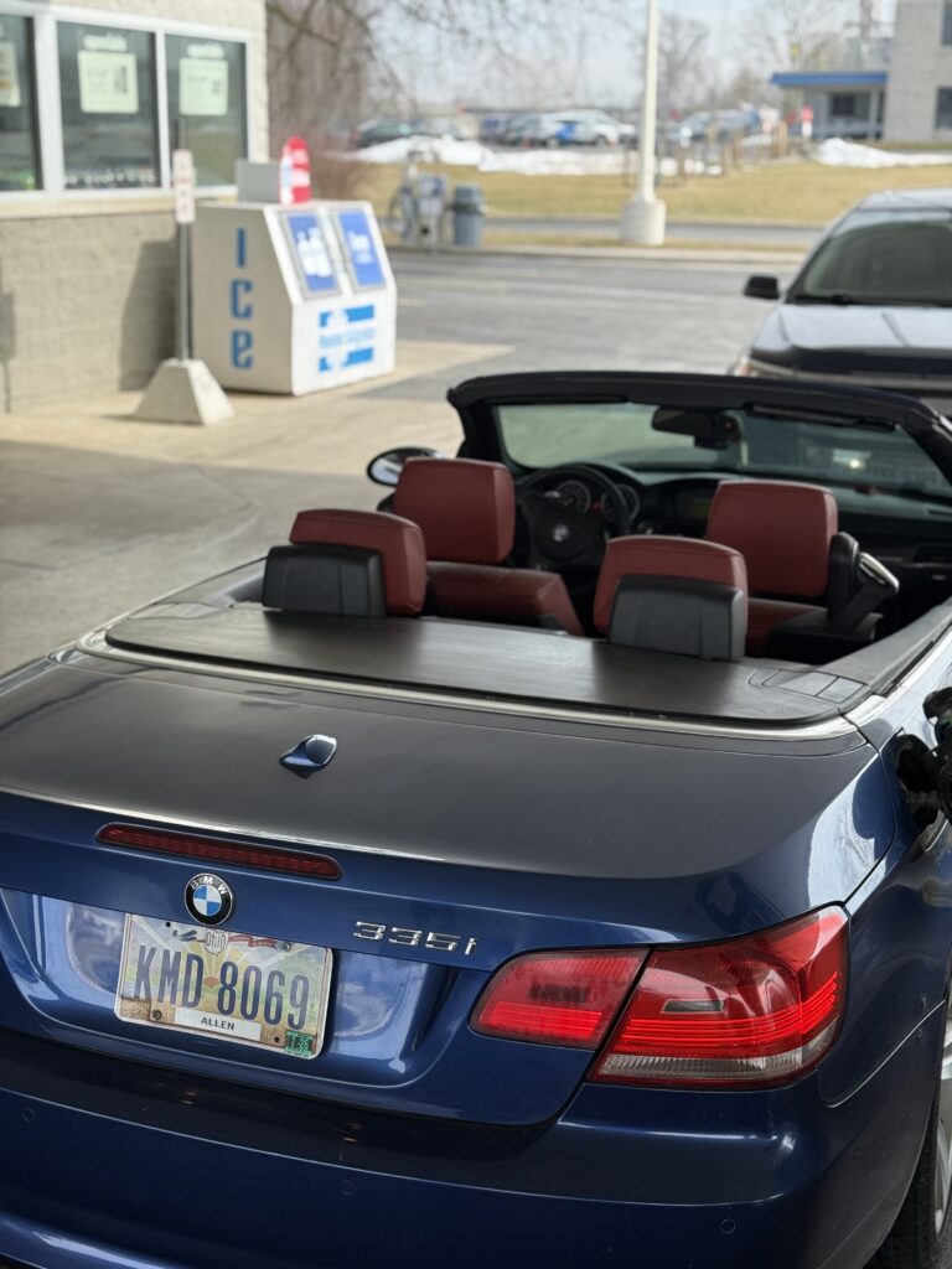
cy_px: 634
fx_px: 1760
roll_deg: -0.7
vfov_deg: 39.7
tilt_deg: -16.2
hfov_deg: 30.3
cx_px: 476
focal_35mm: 48
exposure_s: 1/1264
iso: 64
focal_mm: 6.76
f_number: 1.78
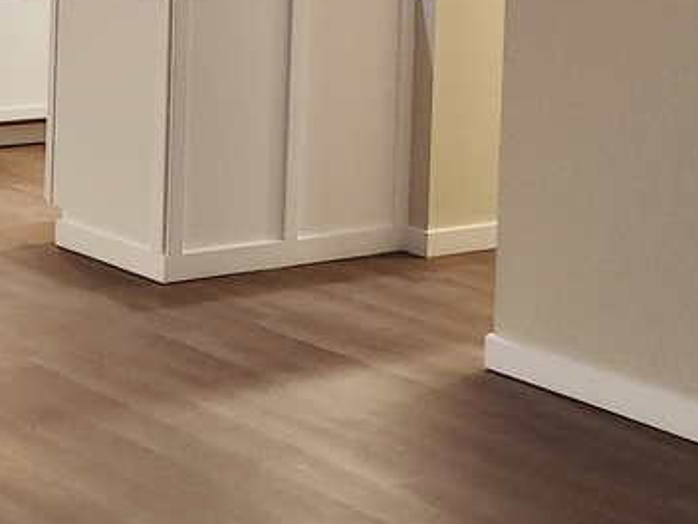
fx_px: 1895
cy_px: -165
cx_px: -4
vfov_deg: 15.0
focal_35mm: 94
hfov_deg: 20.2
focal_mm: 5.4
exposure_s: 1/24
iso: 125
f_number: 1.8
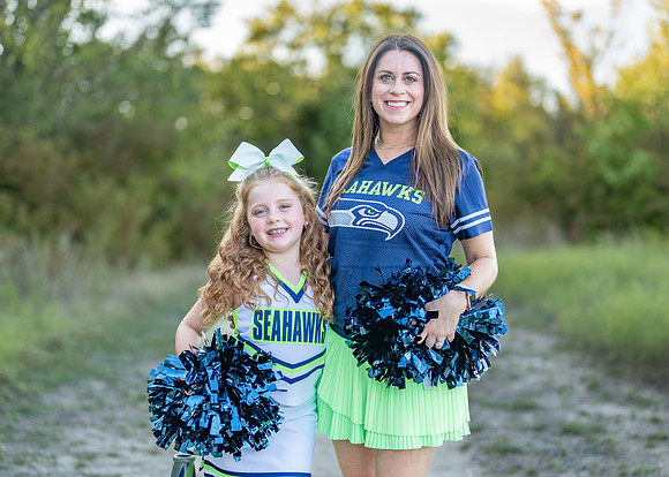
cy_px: 250
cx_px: 339
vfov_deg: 22.2
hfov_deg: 30.8
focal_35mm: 64
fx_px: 1214
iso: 100
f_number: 1.2
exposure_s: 1/800
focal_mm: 50
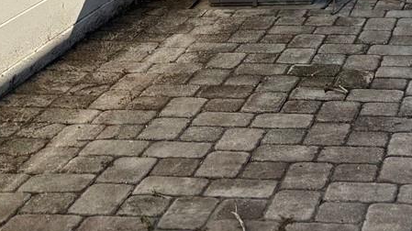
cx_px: 413
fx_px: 1103
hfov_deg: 20.5
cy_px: -306
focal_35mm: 101
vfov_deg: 10.5
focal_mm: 5.96
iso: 50
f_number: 1.6
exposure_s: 1/3413
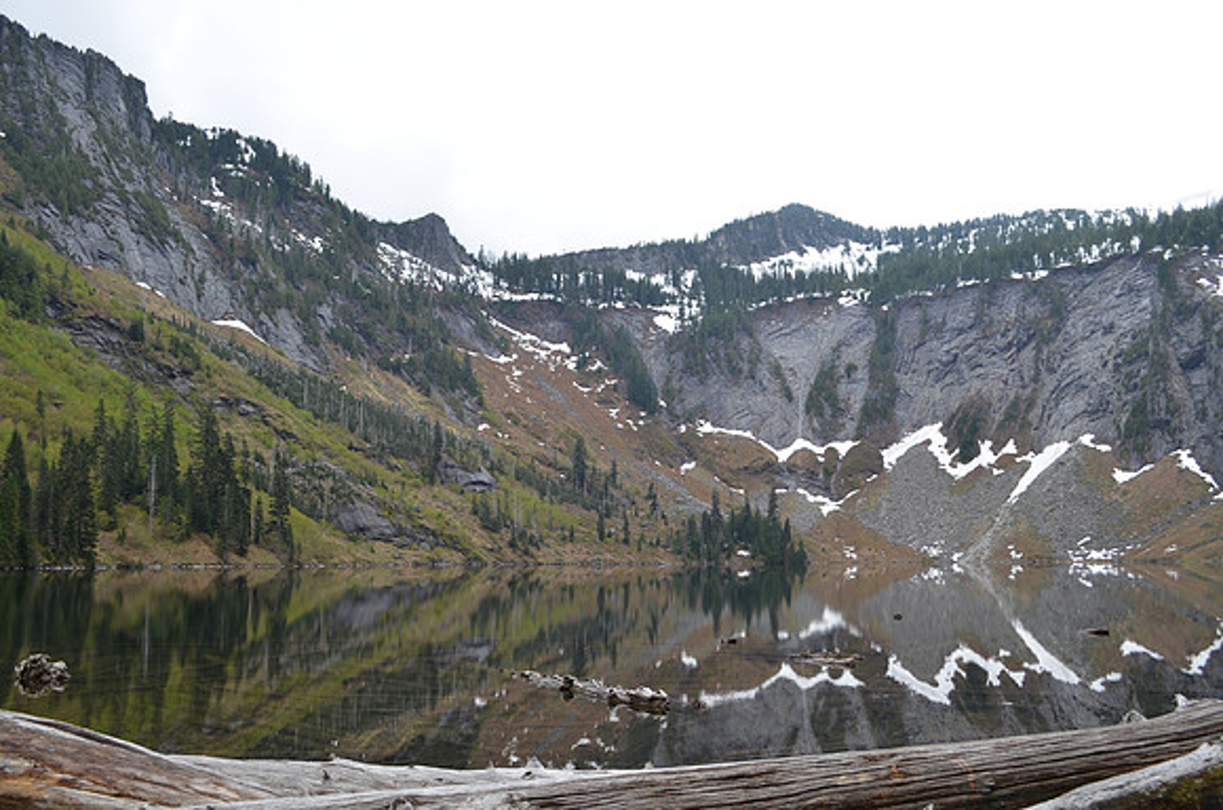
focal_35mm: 33
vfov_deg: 39.8
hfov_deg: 57.3
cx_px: 612
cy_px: 405
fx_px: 1119
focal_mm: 22
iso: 100
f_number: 7.1
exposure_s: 1/160
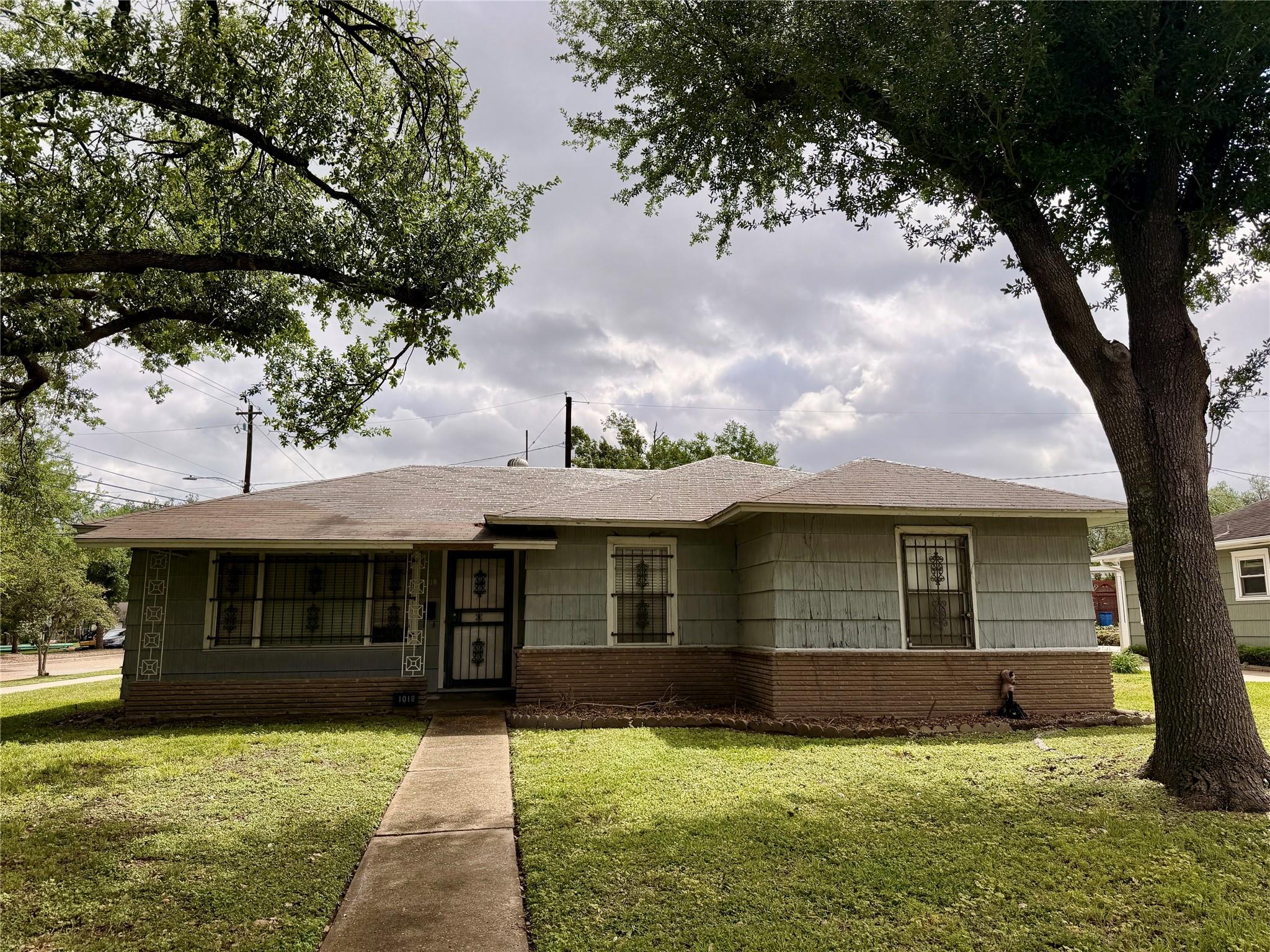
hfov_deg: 71.6
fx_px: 881
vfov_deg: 56.8
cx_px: 635
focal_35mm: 24
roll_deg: +0.9
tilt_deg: +9.1
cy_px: 476
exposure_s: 1/7353
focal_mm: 6.76
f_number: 1.78
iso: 80
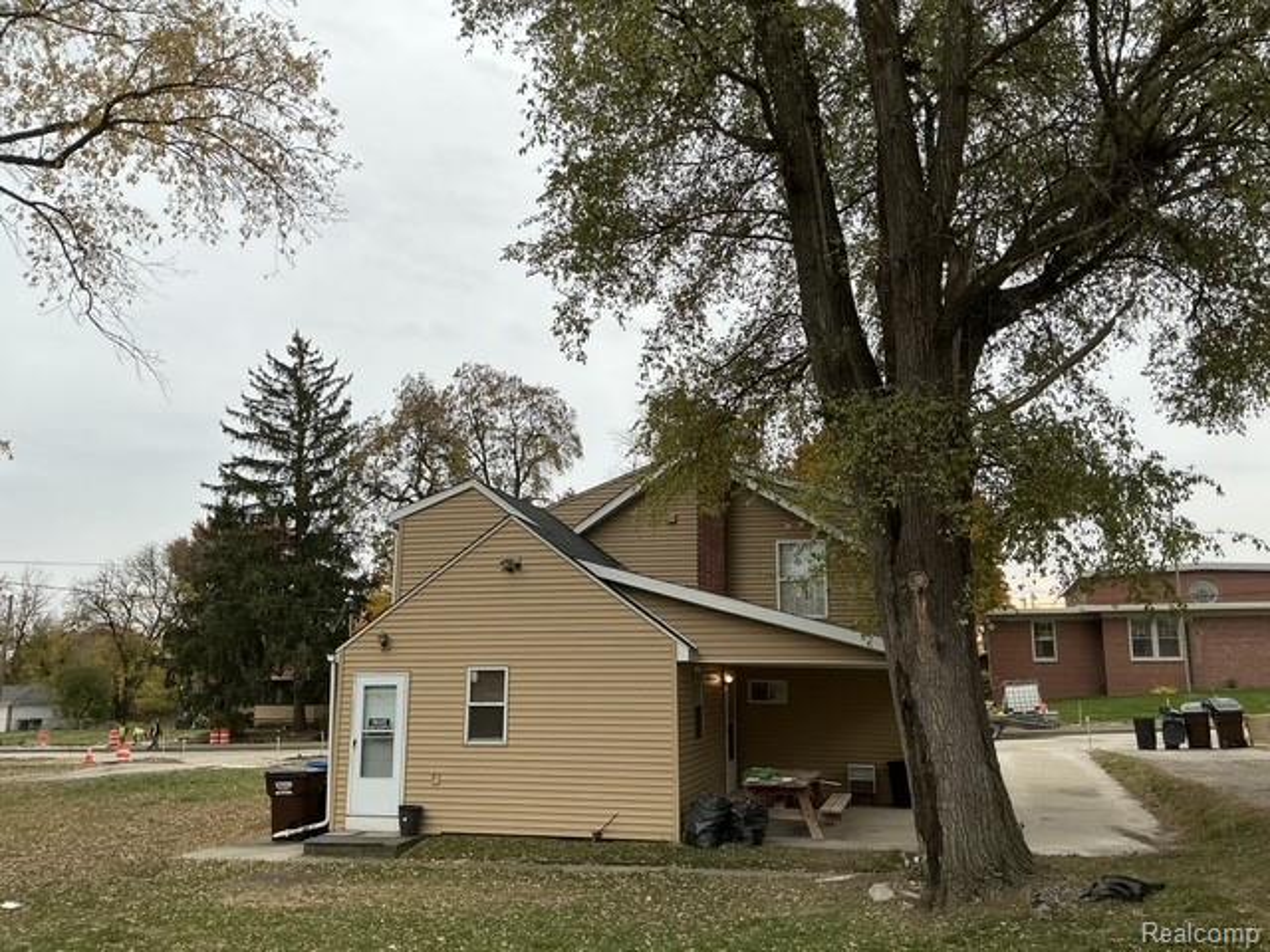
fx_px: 1027
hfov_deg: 63.4
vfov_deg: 49.7
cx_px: 635
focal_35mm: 28
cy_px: 476
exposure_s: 1/524
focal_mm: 3
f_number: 1.8
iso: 25
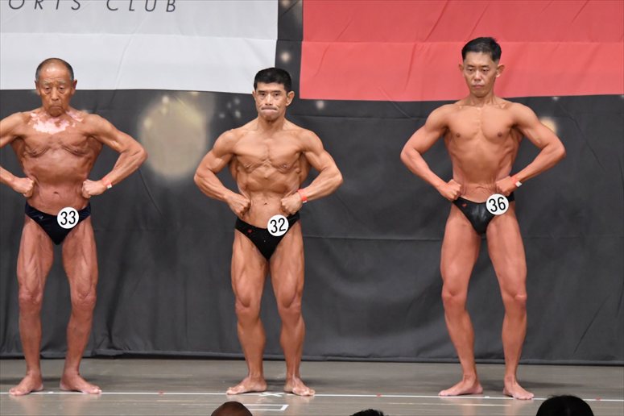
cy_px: 208
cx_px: 312
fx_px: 3898
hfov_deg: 9.2
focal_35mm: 225
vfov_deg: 6.1
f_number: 5.6
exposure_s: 1/400
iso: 6400
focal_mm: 150
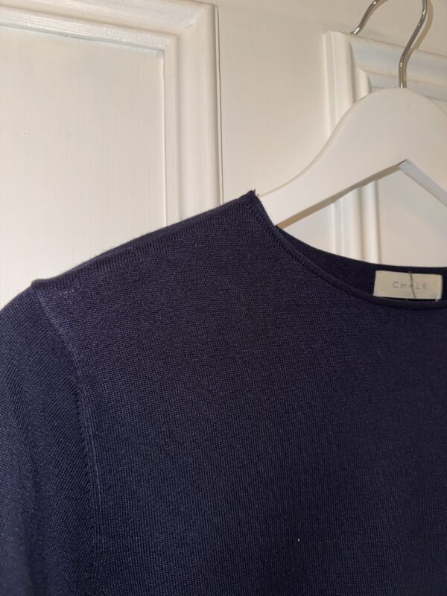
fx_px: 413
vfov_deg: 71.6
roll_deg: +2.0
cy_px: 298
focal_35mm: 24
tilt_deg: +3.5
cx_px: 224
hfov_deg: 56.8
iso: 50
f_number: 1.78
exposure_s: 1/52
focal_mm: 6.76
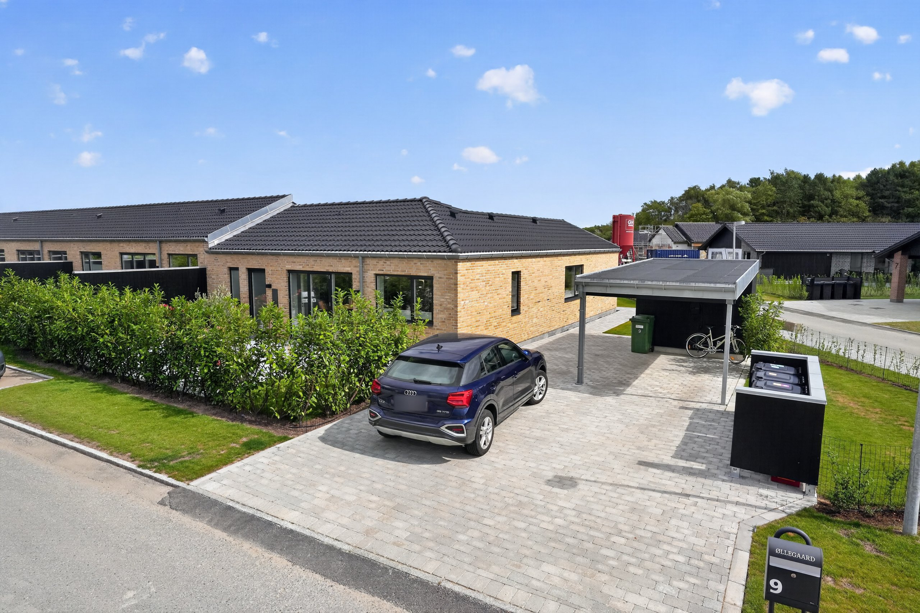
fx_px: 537
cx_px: 460
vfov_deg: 59.5
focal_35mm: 21
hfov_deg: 81.2
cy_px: 306
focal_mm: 21
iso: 400
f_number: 8
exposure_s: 1/800
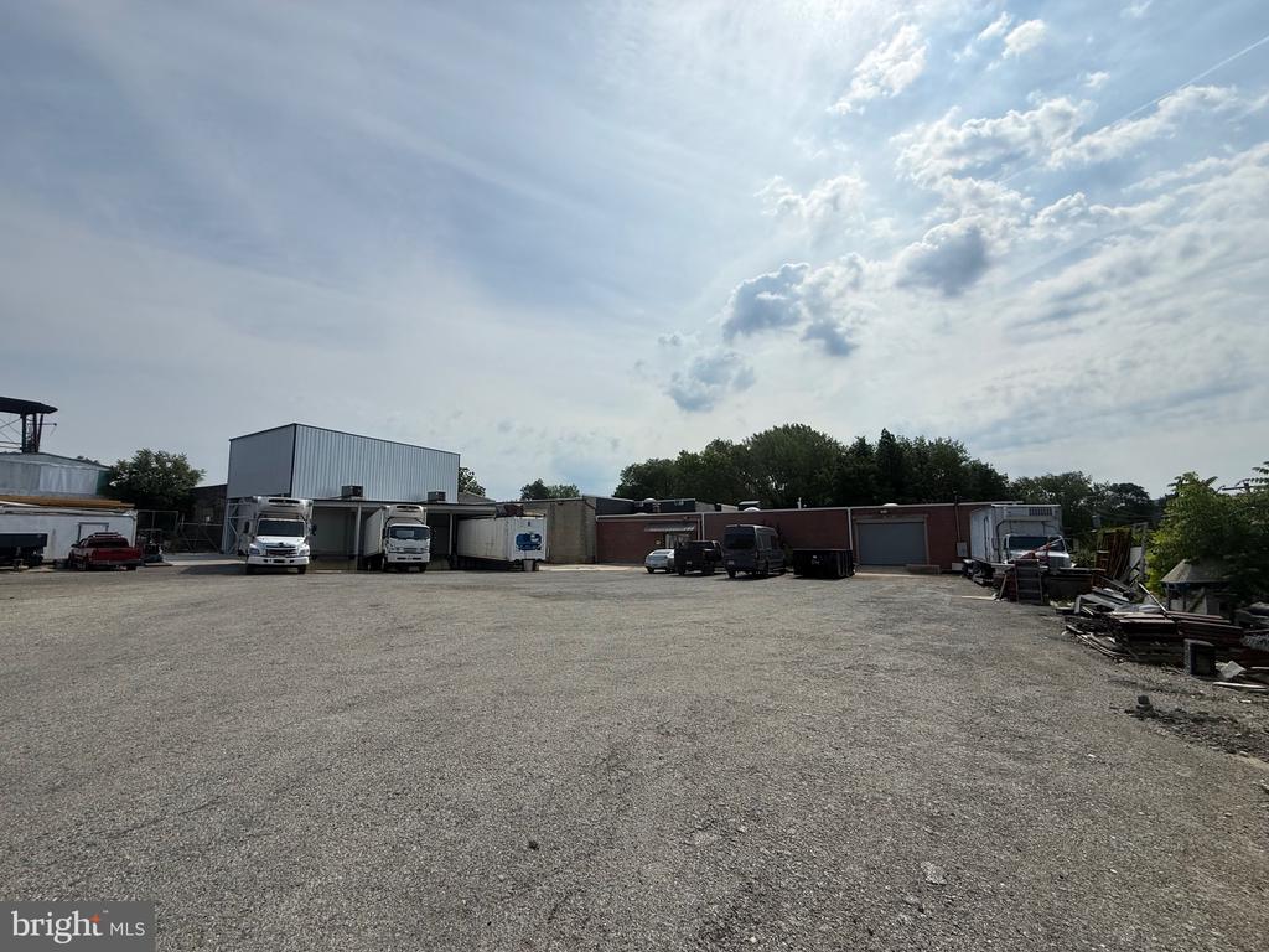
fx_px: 513
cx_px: 634
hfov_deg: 102.1
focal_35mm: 14
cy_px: 476
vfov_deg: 85.7
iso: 40
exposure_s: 1/5618
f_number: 2.2
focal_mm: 2.22
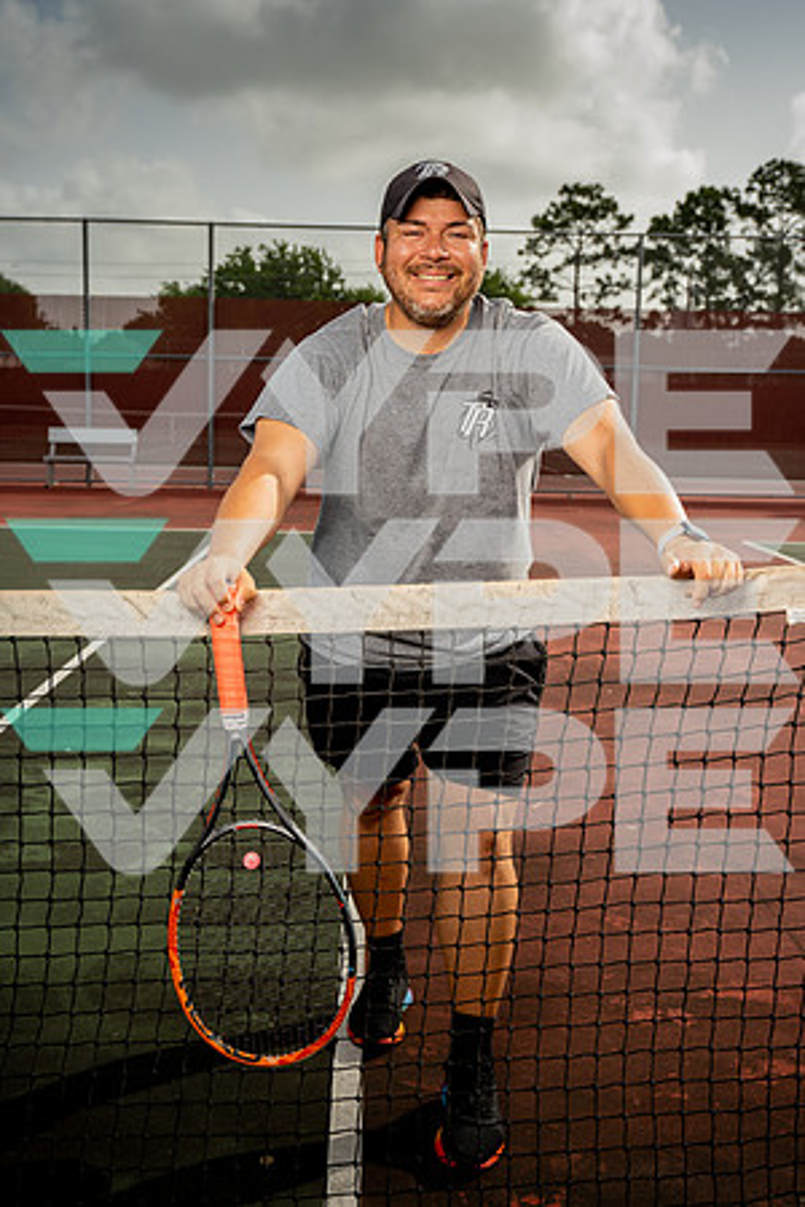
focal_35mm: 43
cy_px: 604
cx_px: 402
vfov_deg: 45.4
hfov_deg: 31.2
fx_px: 1442
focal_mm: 43
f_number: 6.3
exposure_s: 1/250
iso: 50
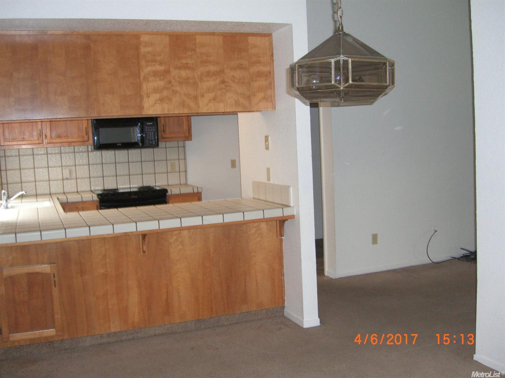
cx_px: 252
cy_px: 189
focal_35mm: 38
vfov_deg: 37.7
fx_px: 554
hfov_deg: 49.0
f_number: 2.8
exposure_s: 1/60
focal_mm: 7.9
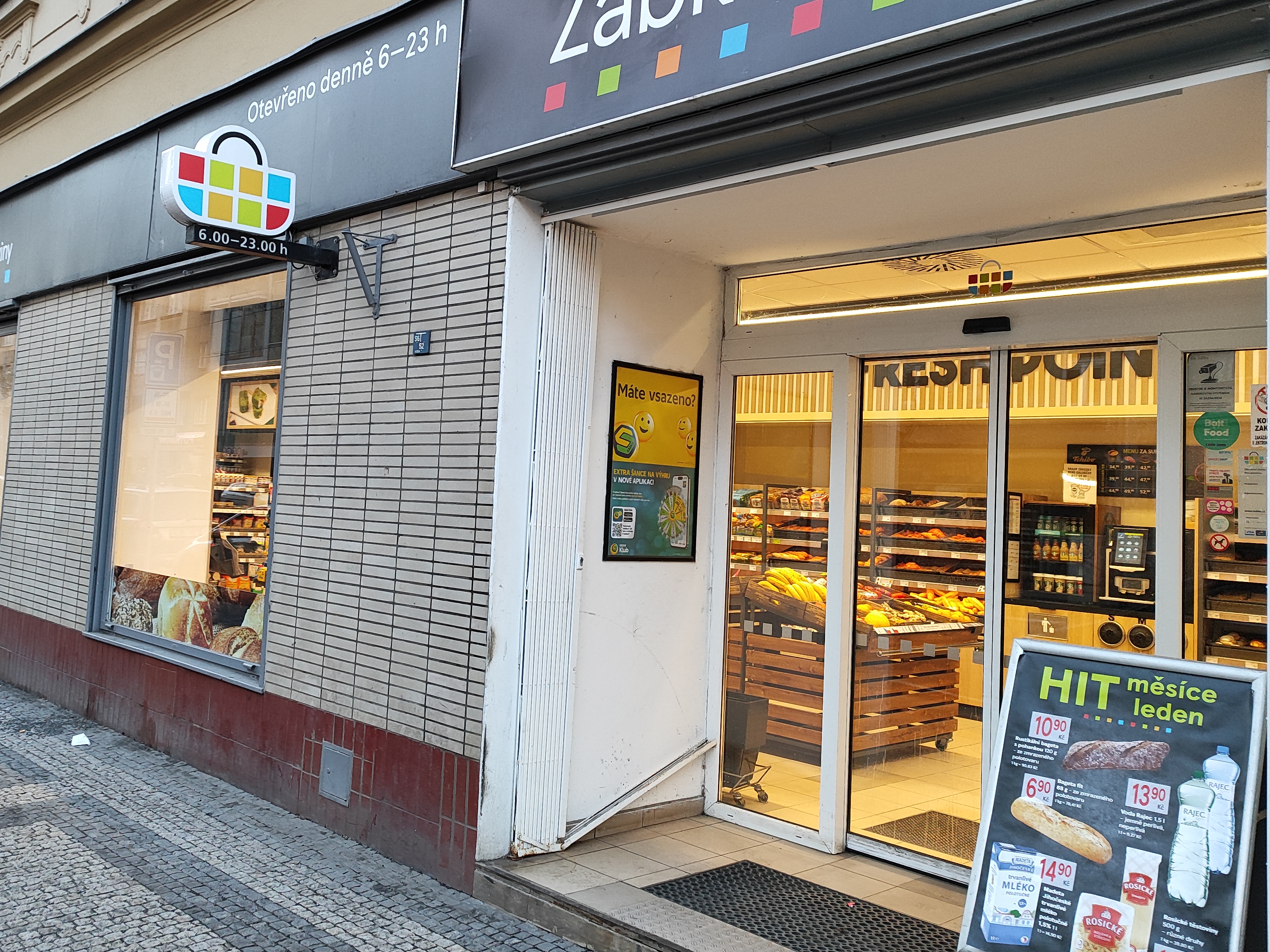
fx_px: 1101
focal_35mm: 30
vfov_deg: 46.7
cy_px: 409
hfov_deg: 59.4
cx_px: 498
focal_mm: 5.89
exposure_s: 1/100
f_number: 1.89
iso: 375
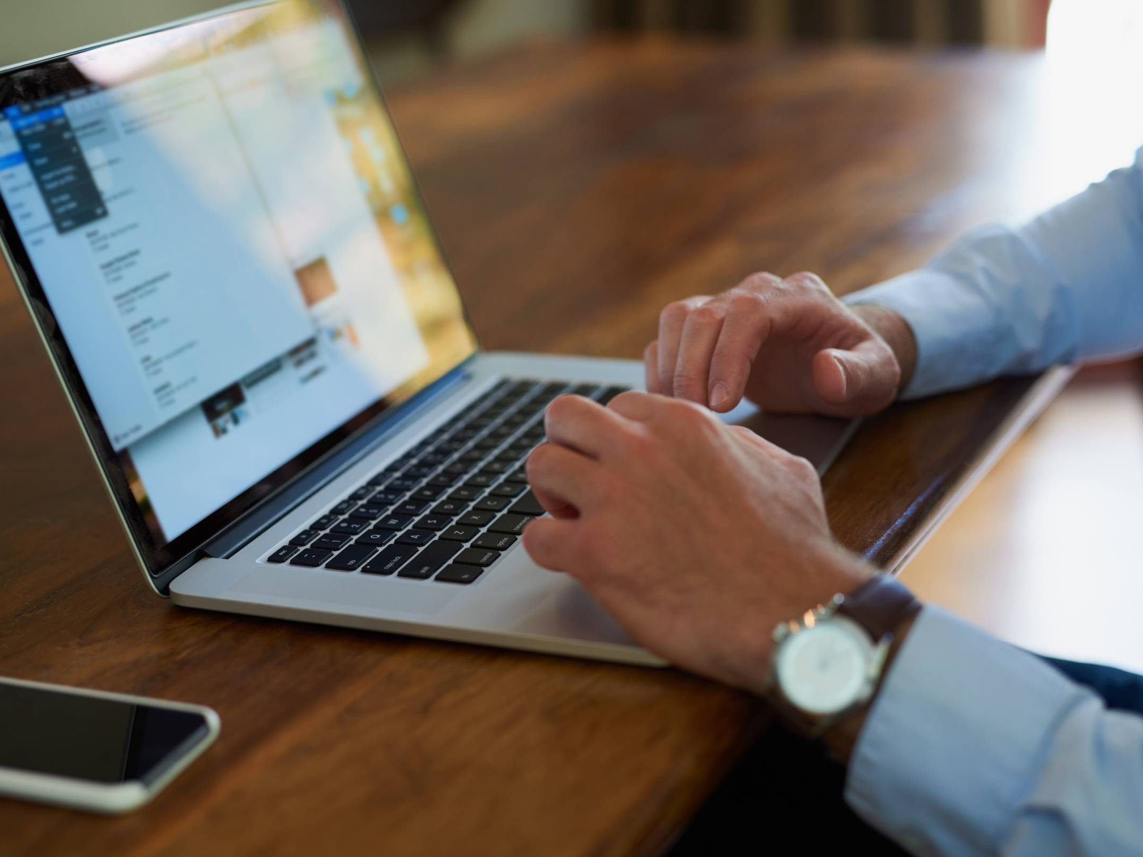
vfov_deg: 26.6
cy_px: 435
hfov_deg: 34.9
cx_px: 542
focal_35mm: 55
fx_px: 1816
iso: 250
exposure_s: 1/200
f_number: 2
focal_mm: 50
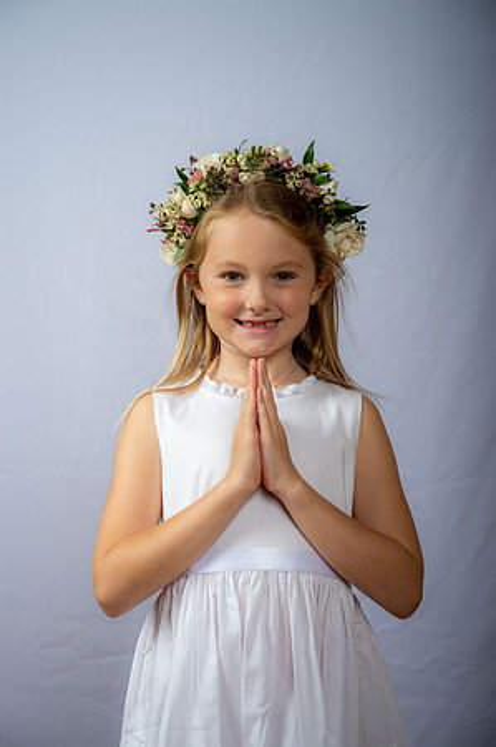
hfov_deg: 19.4
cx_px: 248
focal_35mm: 70
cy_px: 374
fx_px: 1450
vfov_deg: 28.9
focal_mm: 70
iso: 250
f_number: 6.3
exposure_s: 1/200
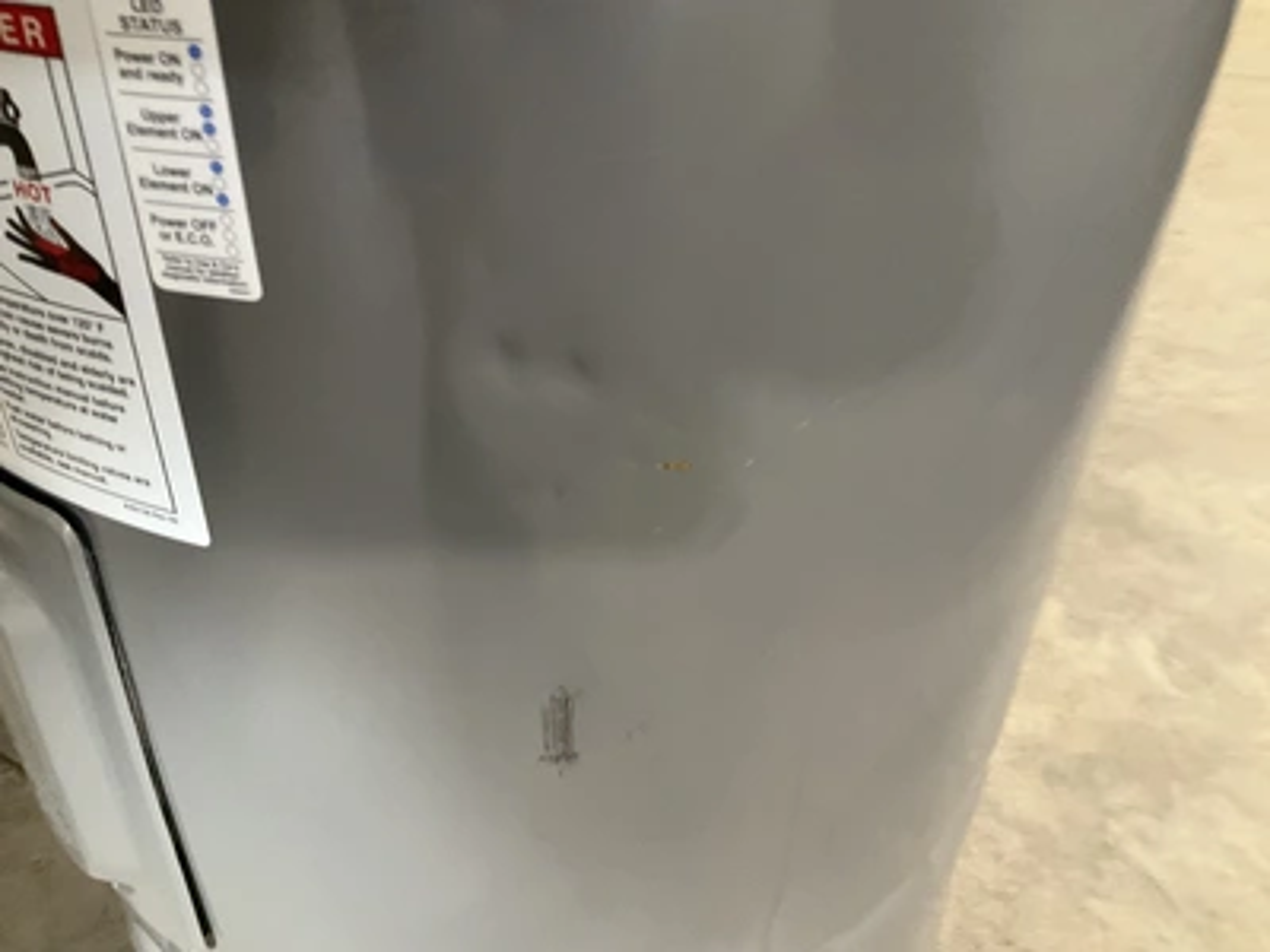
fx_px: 1064
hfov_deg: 61.7
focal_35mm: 29
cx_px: 635
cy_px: 476
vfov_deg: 48.2
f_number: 1.8
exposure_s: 1/60
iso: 200
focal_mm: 3
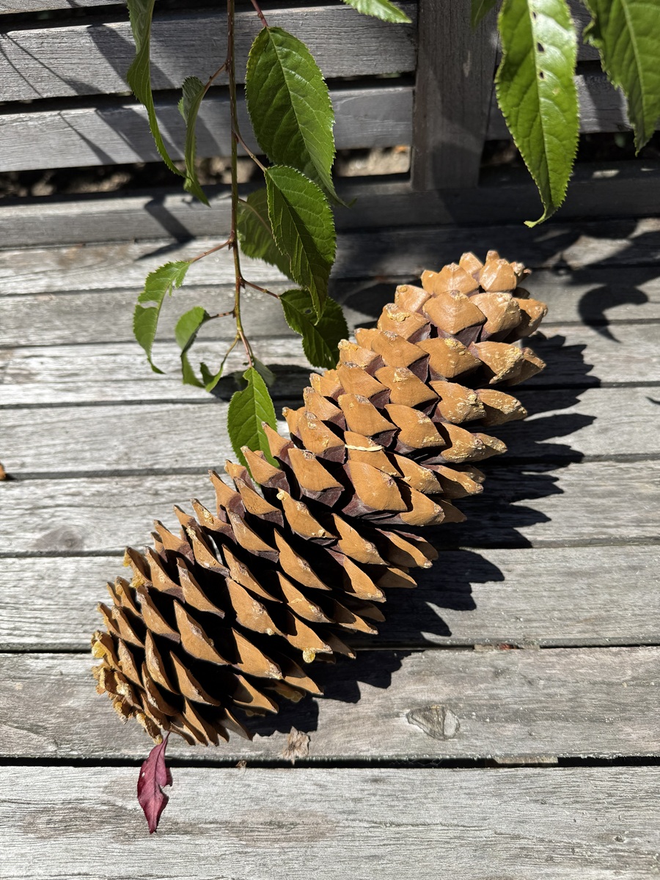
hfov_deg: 56.8
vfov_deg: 71.6
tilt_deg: -55.9
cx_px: 330
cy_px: 440
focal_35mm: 24
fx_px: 610
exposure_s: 1/4608
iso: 80
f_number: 1.78
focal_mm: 6.76
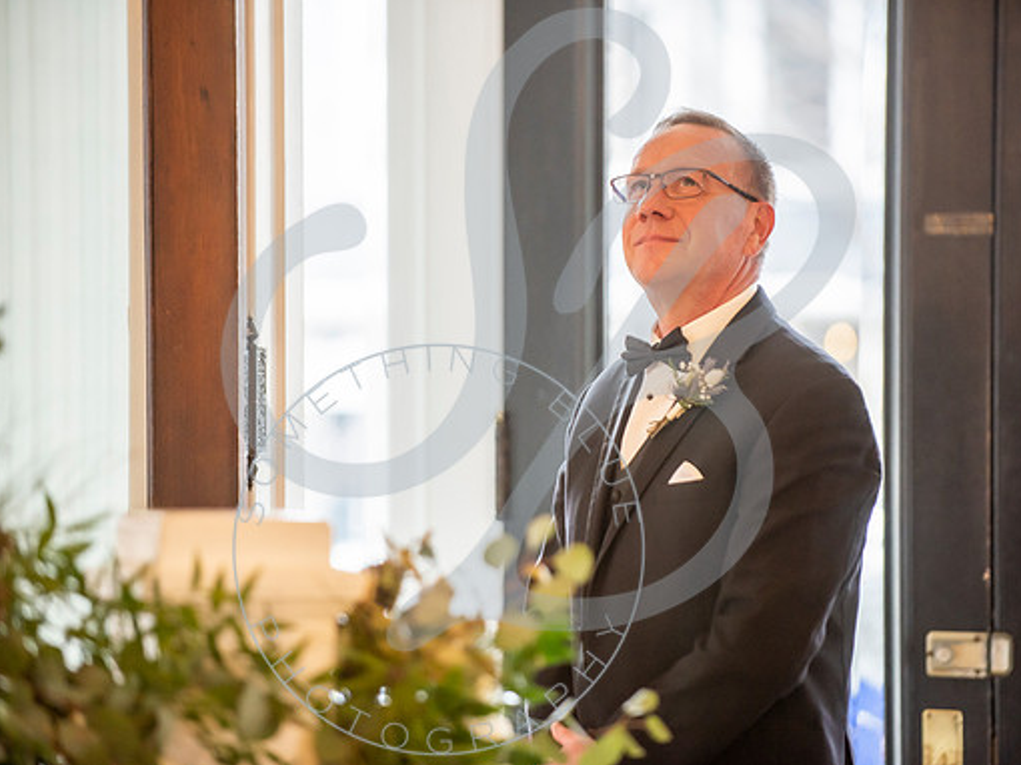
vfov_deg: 8.2
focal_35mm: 180
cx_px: 529
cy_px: 381
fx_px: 5307
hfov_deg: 11.0
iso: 1600
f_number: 2.8
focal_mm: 160
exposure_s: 1/200
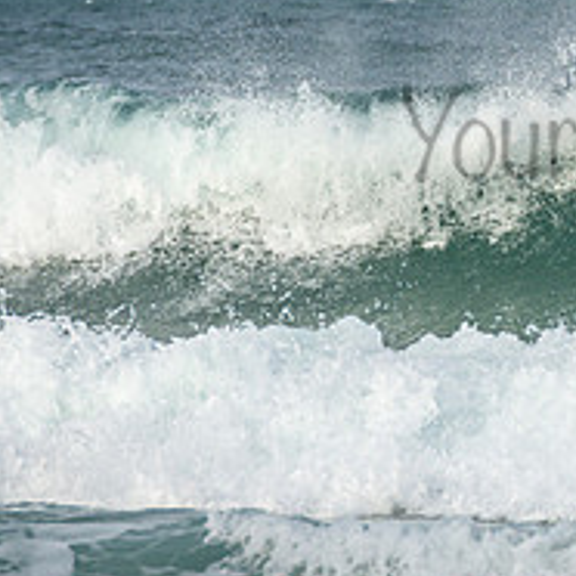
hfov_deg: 2.1
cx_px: 722
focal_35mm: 834
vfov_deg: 2.1
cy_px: 107
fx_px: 15701
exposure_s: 1/2000
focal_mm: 200
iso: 200
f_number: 5
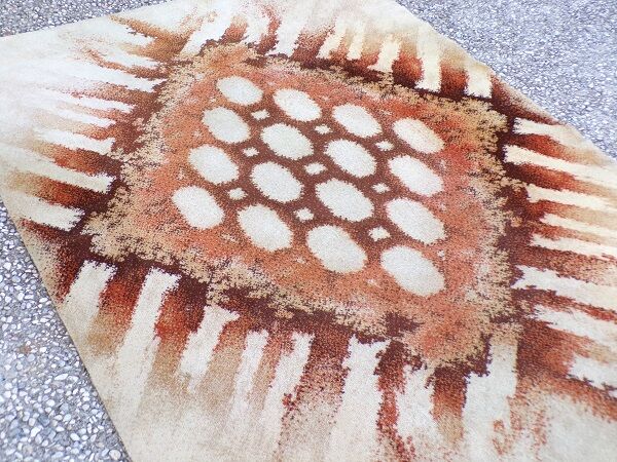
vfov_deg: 34.3
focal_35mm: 42
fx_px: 749
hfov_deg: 44.8
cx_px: 308
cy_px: 231
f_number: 3.4
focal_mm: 7.6
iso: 80
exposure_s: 1/70
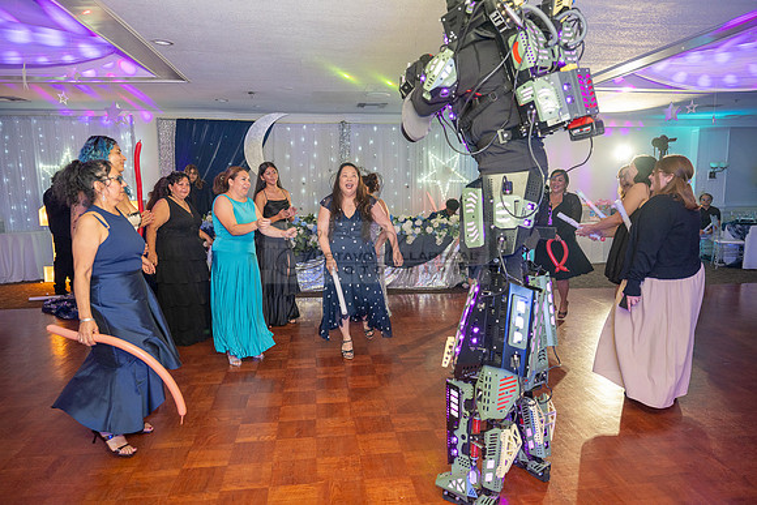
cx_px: 378
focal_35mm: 24
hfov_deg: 73.7
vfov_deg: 53.2
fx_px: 505
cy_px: 252
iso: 1250
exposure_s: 1/200
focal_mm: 24
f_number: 2.8
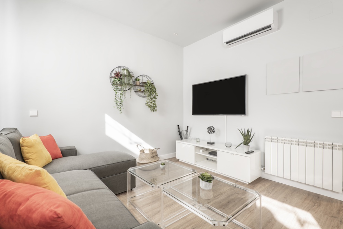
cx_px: 172
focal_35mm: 16
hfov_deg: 96.7
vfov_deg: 73.8
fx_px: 152
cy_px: 114
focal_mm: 16
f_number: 10
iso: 100
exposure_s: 1/2
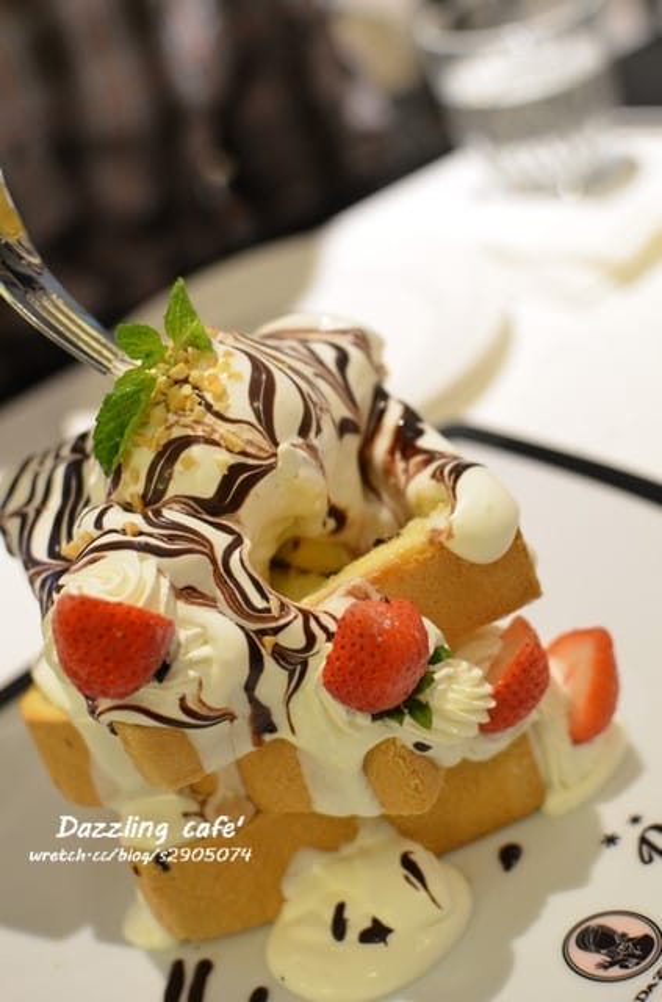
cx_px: 331
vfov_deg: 37.9
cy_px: 501
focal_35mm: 52
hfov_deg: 25.6
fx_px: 1457
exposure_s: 1/60
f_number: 3.2
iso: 1600
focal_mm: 35
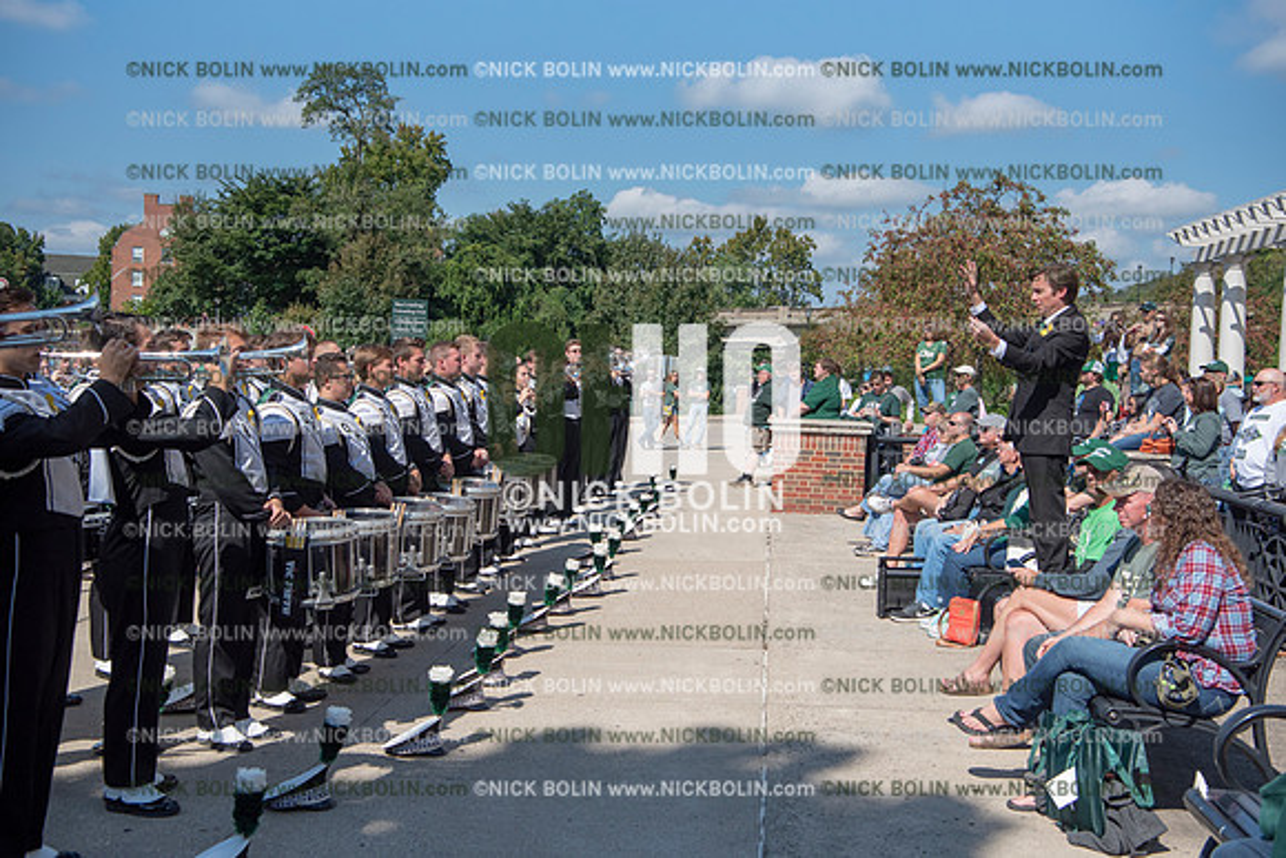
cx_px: 643
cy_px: 429
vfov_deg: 33.4
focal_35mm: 40
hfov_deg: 48.4
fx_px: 1429
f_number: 5
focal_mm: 40
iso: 400
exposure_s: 1/4000
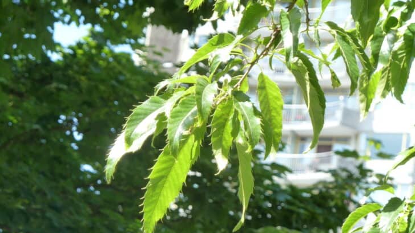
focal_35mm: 173
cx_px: 208
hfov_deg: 12.4
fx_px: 1904
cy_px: 138
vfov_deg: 7.0
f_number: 4.5
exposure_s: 1/100
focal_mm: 25.9
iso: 125
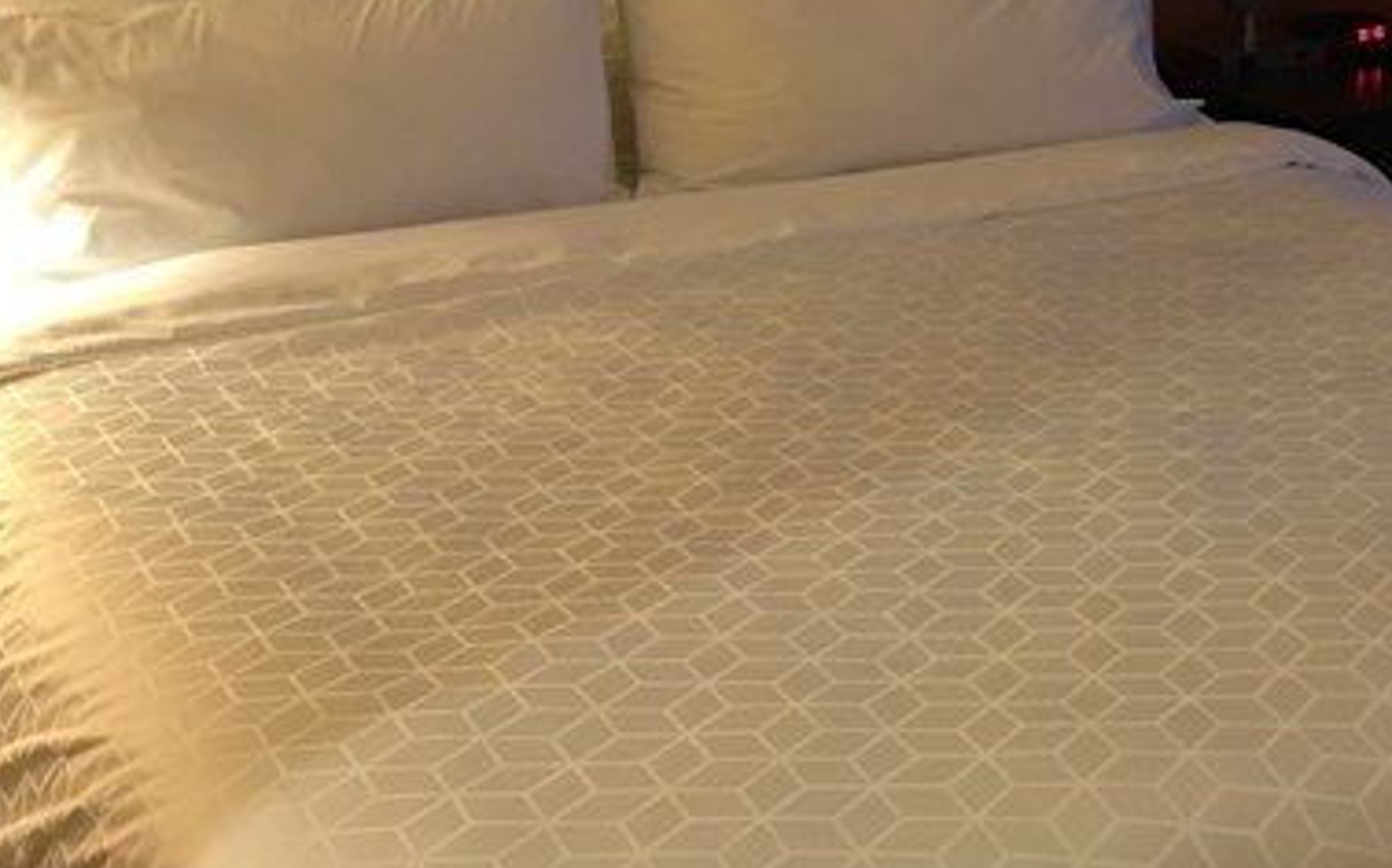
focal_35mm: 65
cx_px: 836
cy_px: 184
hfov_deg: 31.4
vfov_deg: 19.8
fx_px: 2465
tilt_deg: -14.9
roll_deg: -0.6
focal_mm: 4.15
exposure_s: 1/4
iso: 64
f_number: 2.2
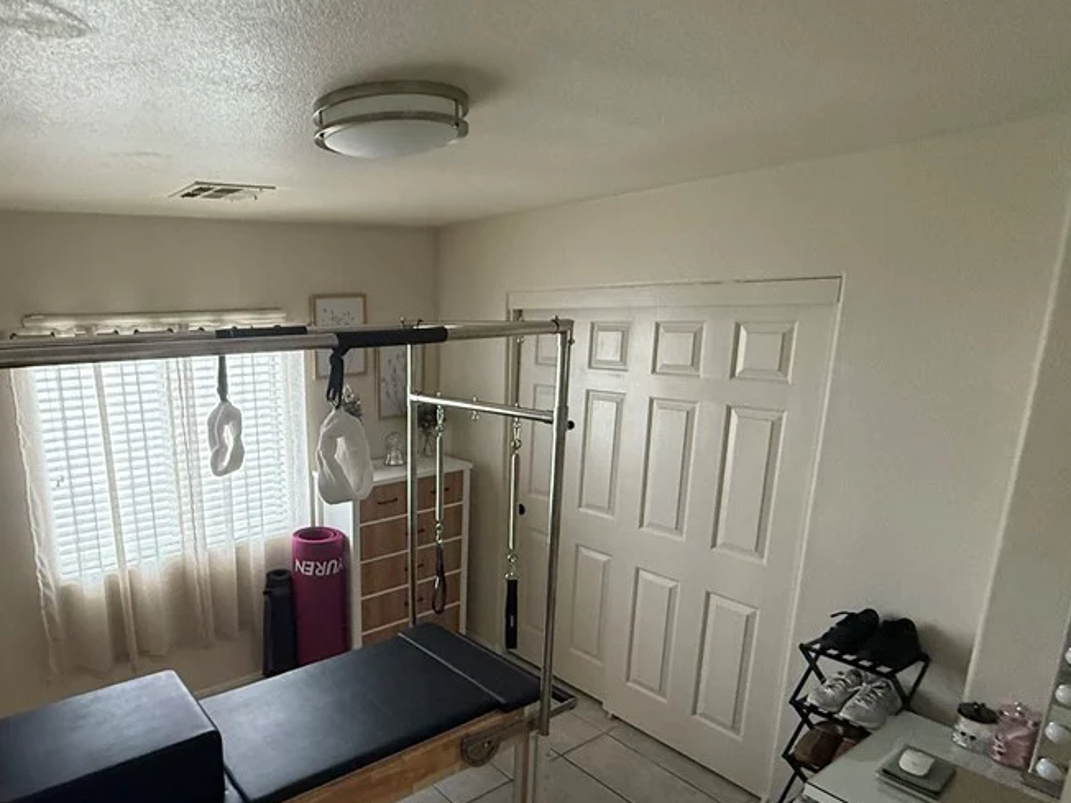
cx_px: 338
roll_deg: +2.1
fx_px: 681
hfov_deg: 73.5
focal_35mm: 22
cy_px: 480
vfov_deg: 60.6
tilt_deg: -14.7
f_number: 2.2
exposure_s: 1/120
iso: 320
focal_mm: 2.22
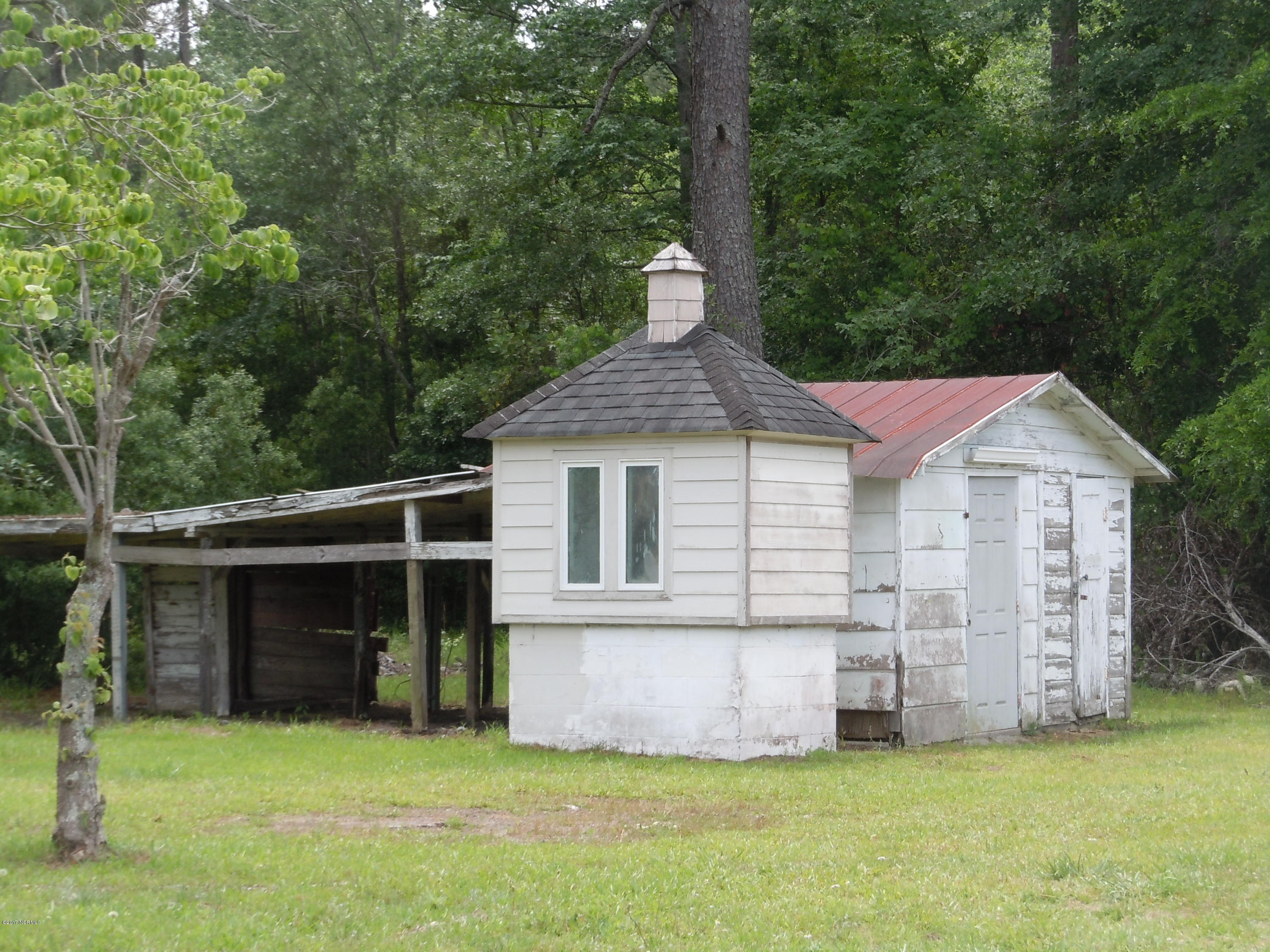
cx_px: 635
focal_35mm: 102
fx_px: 3742
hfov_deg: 19.3
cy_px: 476
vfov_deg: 14.5
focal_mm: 18.3
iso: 100
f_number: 5.4
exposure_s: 1/160
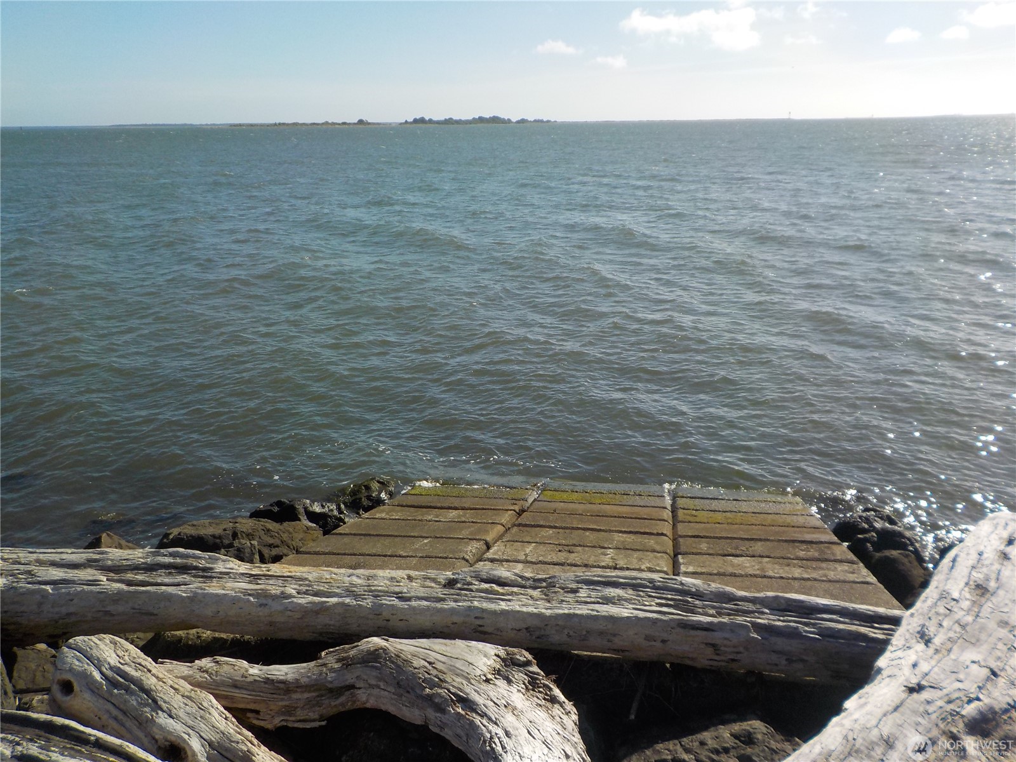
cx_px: 508
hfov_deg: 60.0
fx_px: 881
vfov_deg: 46.8
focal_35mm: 30
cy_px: 381
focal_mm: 4.1
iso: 125
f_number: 3.3
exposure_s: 1/1600
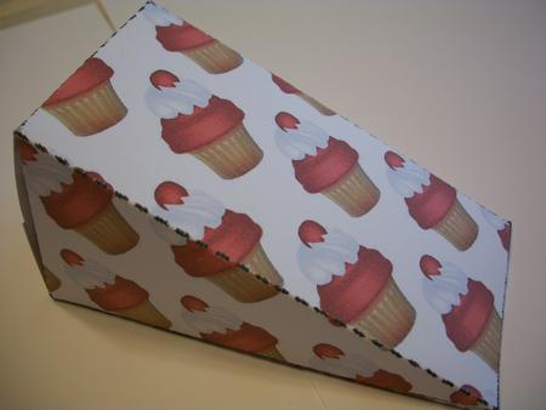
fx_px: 552
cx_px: 273
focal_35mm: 35
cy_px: 205
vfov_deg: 40.7
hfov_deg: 52.6
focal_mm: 6.3
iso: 80
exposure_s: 1/80
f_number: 3.1
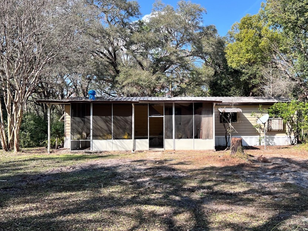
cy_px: 120
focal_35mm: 32
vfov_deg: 44.2
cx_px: 172
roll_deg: +0.3
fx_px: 285
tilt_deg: +2.2
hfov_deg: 56.7
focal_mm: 5.7
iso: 50
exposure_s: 1/1621
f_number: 1.5
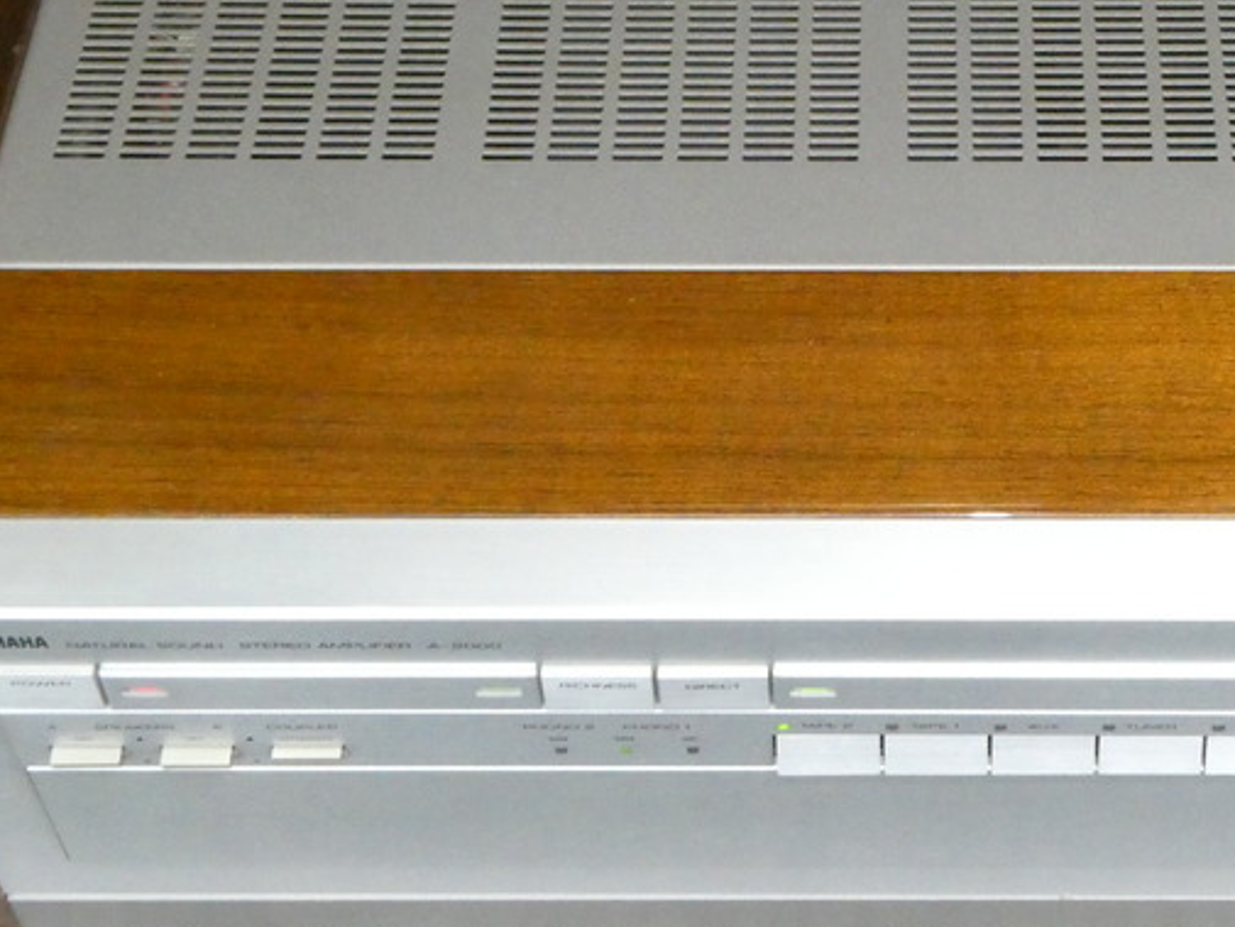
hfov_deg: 25.4
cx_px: 880
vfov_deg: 19.2
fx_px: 2712
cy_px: 161
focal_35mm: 76
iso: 1600
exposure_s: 1/25
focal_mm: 7.2
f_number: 6.3
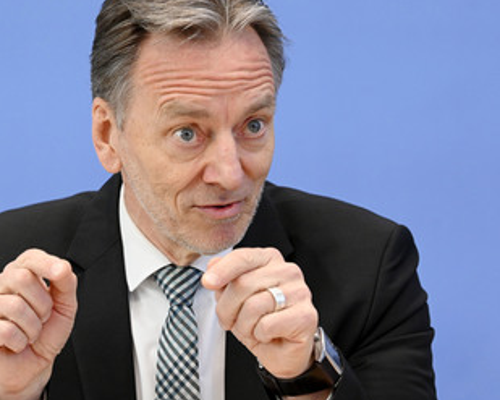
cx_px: 169
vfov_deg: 9.7
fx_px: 2352
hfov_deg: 12.1
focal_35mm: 159
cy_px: 172
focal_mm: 116
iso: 4000
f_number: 5.6
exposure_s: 1/640
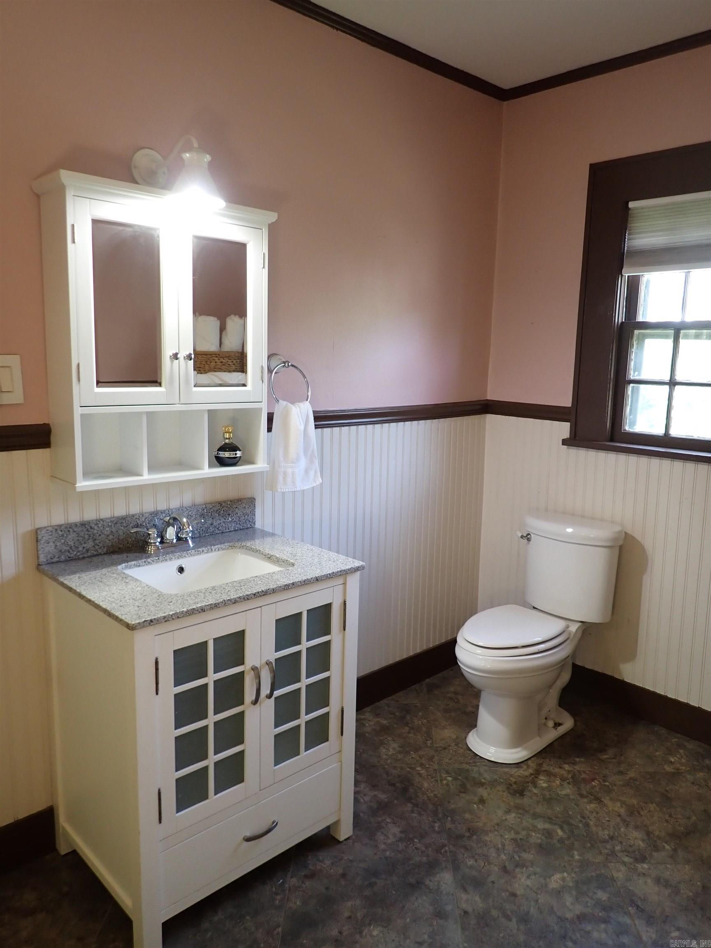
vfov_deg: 69.4
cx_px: 356
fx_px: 685
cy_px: 474
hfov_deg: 54.9
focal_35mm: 25
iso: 200
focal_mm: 4.5
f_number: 2
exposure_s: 1/40
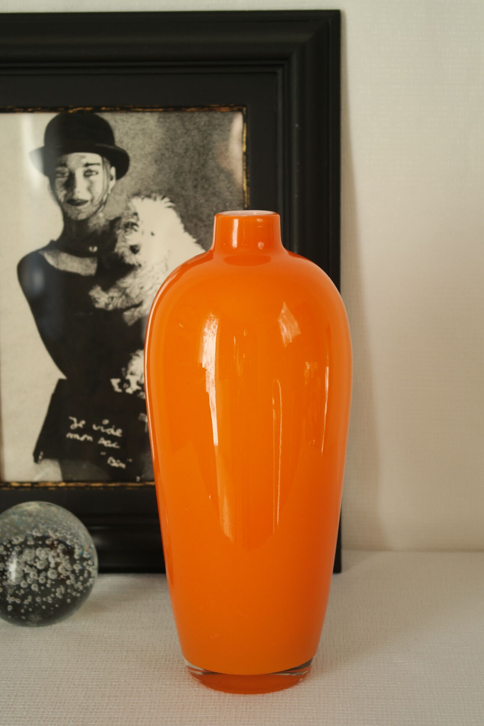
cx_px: 242
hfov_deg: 19.7
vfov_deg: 29.2
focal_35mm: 69
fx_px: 1391
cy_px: 363
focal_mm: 45
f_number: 5.6
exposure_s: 1/30
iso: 200
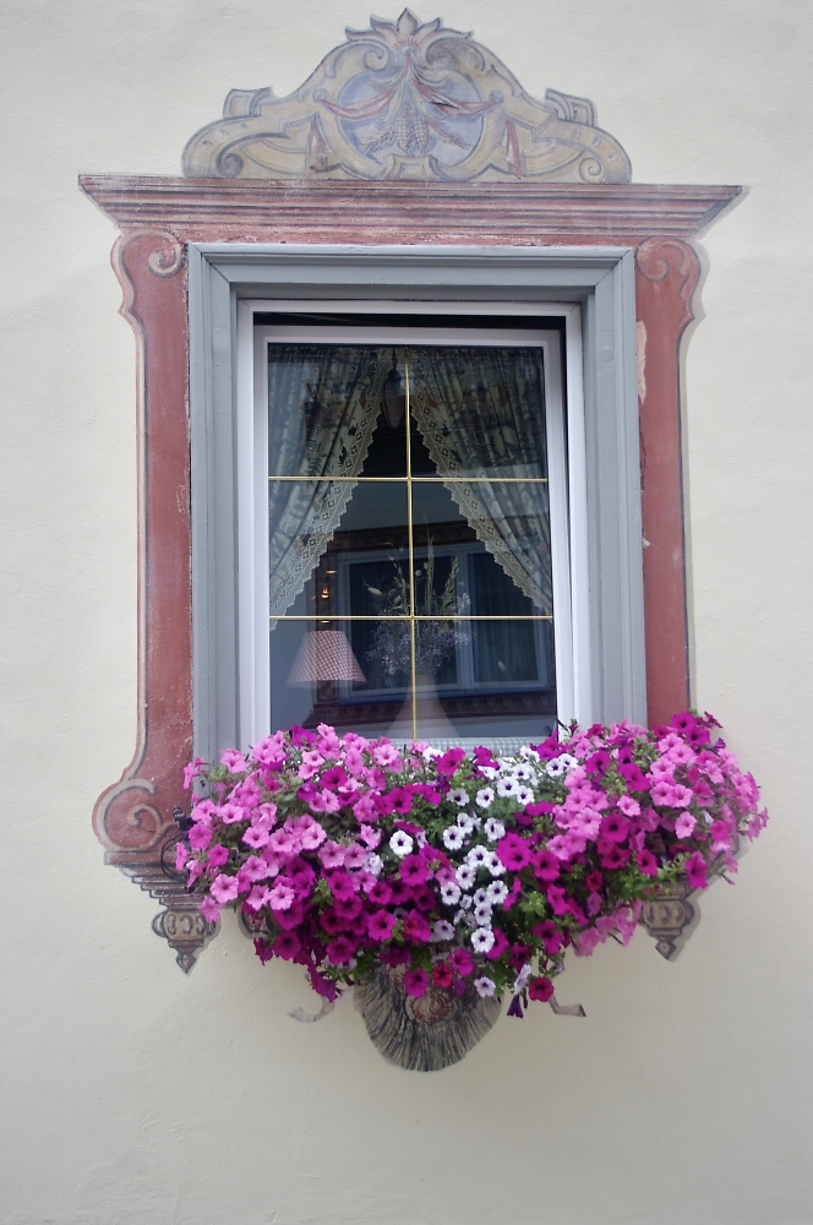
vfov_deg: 40.4
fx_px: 1664
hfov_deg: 27.5
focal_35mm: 49
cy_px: 612
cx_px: 406
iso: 100
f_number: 4
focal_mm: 32.5
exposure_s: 1/45
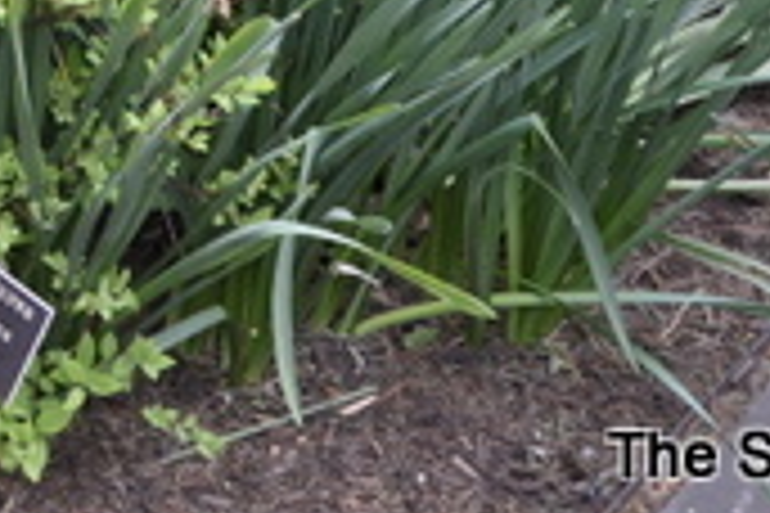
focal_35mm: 147
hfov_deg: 12.8
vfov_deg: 8.6
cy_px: -630
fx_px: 3151
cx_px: -572
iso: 200
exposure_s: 1/60
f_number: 8
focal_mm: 21
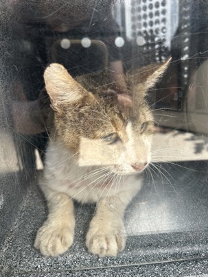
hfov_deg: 51.3
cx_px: 107
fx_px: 216
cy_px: 134
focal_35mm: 27
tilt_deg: -17.8
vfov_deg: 65.3
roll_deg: -0.6
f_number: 1.5
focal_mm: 5.7
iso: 32
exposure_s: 1/143
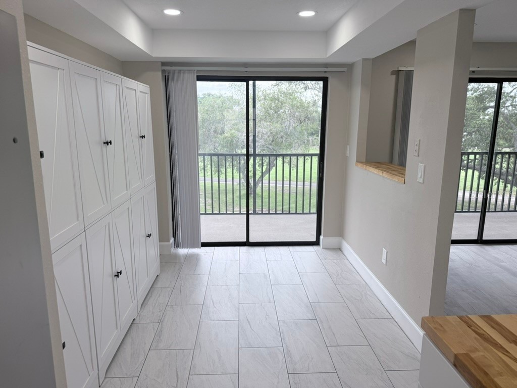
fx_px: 358
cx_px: 258
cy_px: 194
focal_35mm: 24
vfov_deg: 56.8
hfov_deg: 71.6
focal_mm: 6.76
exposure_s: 1/423
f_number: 1.78
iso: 100
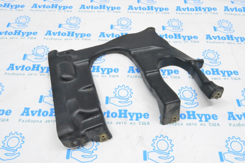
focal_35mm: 34
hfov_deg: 55.1
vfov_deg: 38.3
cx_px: 122
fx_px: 235
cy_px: 82
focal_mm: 23
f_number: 20
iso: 6400
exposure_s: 1/15
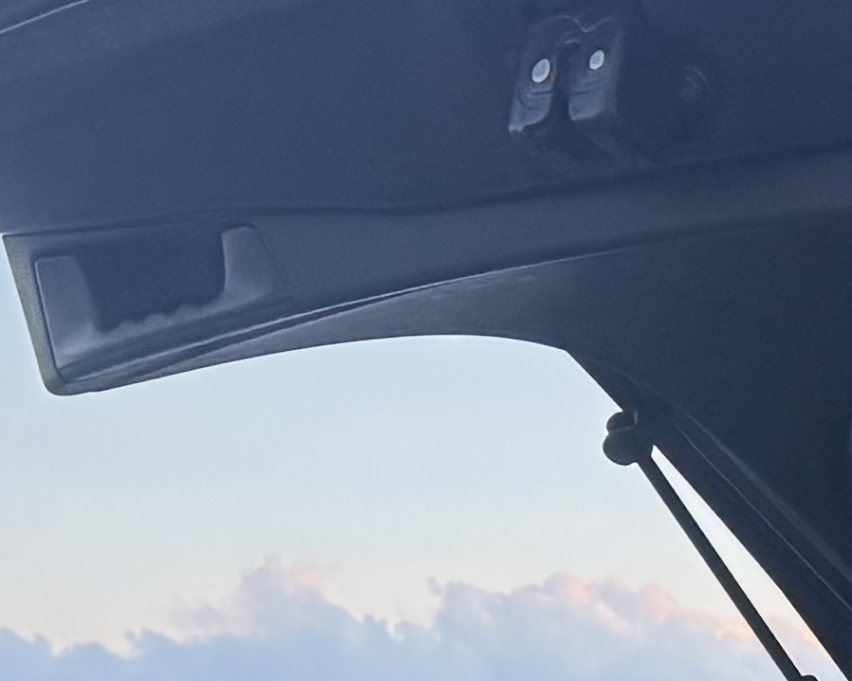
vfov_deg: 9.3
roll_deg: +0.7
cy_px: 1602
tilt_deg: -8.6
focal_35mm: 149
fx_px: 3756
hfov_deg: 11.7
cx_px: 1661
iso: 200
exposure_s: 1/113
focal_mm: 6.76
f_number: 1.78
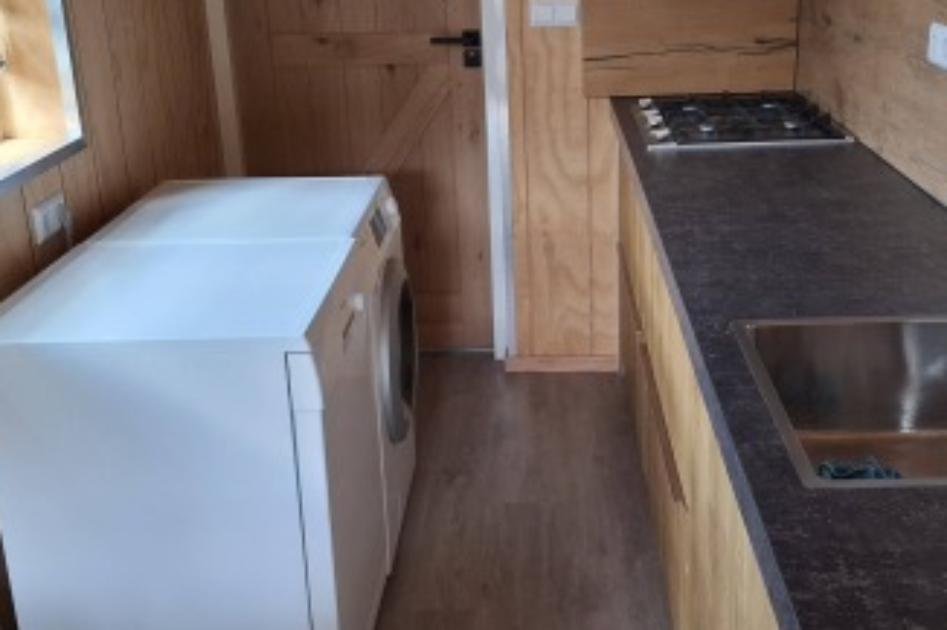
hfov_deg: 44.3
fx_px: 1157
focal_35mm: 44
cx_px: 564
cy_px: 296
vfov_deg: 30.5
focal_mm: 5.54
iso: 200
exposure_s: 1/100
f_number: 1.8
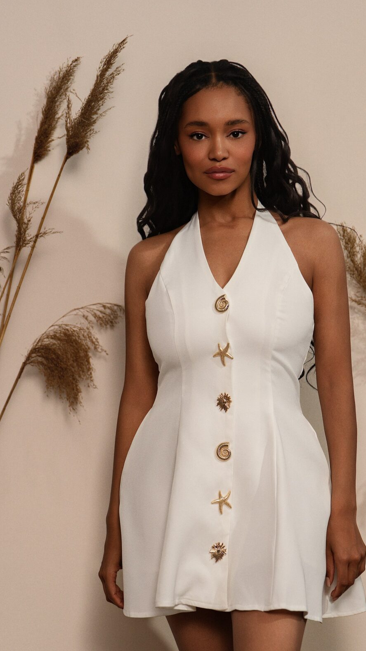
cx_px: 228
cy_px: 364
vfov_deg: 16.8
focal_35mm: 128
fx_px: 2207
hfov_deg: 9.5
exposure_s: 1/160
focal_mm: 107
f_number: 2.8
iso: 320
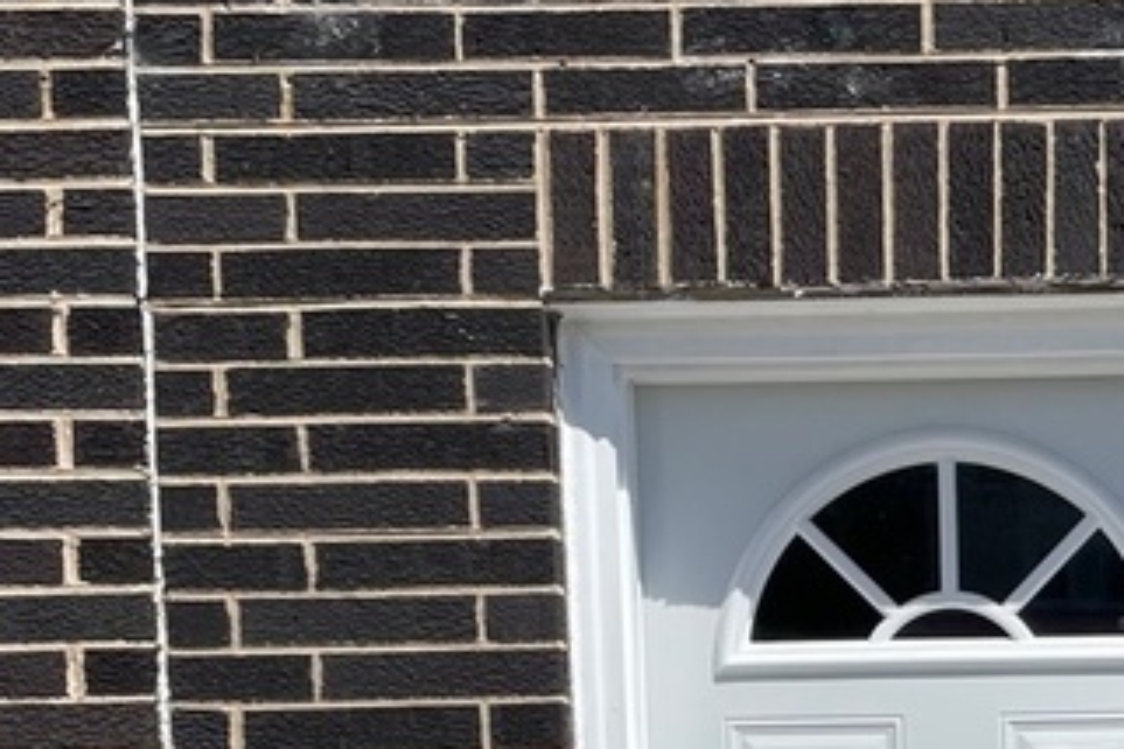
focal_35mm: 91
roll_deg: +1.9
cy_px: 998
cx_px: 1050
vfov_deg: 14.4
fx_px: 2841
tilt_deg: -4.8
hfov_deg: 21.8
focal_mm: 4.2
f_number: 1.6
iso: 32
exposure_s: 1/5556
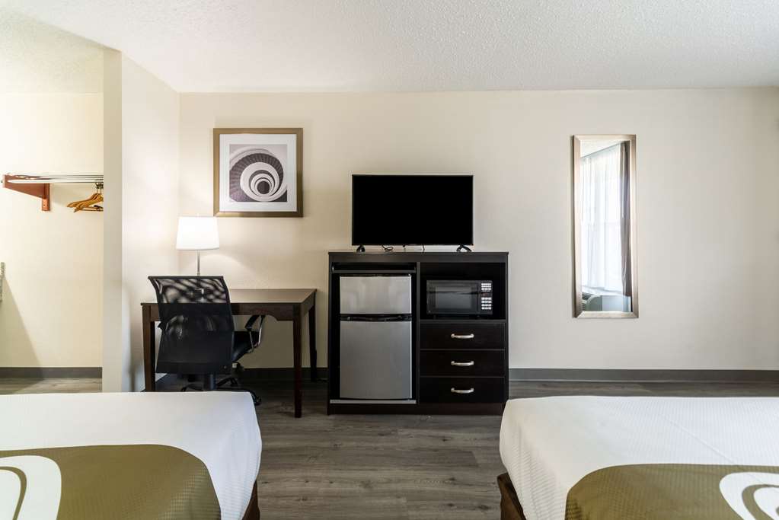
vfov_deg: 81.3
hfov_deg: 104.2
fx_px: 303
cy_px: 260
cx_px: 390
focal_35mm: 14
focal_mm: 14
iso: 400
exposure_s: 1/15
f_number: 8
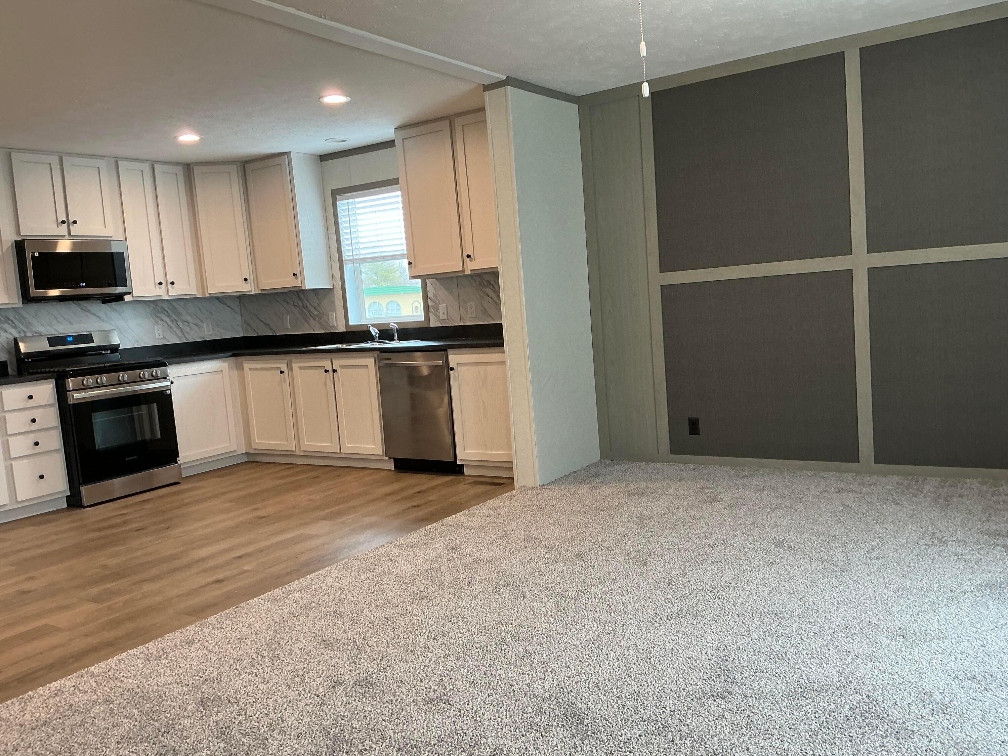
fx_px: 815
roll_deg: +5.0
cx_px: 504
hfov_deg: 63.4
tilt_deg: -3.9
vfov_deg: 49.7
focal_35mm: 28
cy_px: 378
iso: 80
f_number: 1.8
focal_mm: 3
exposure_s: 1/60
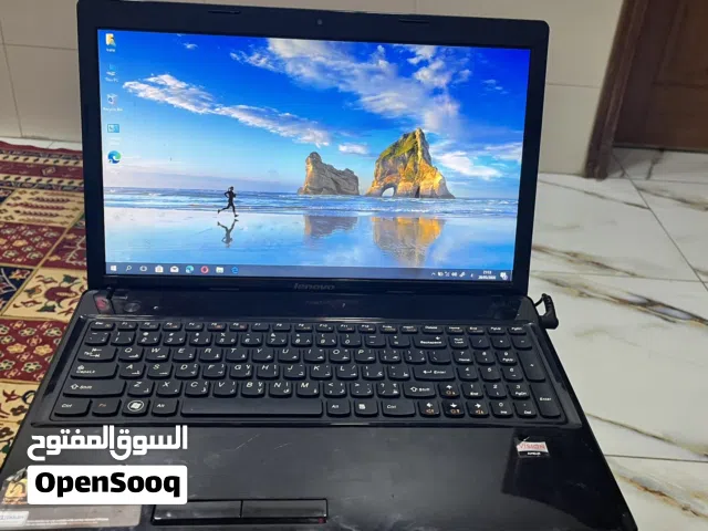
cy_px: 266
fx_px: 532
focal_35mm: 26
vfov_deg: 53.1
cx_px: 354
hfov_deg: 67.3
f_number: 1.6
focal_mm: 5.1
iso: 100
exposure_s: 1/50
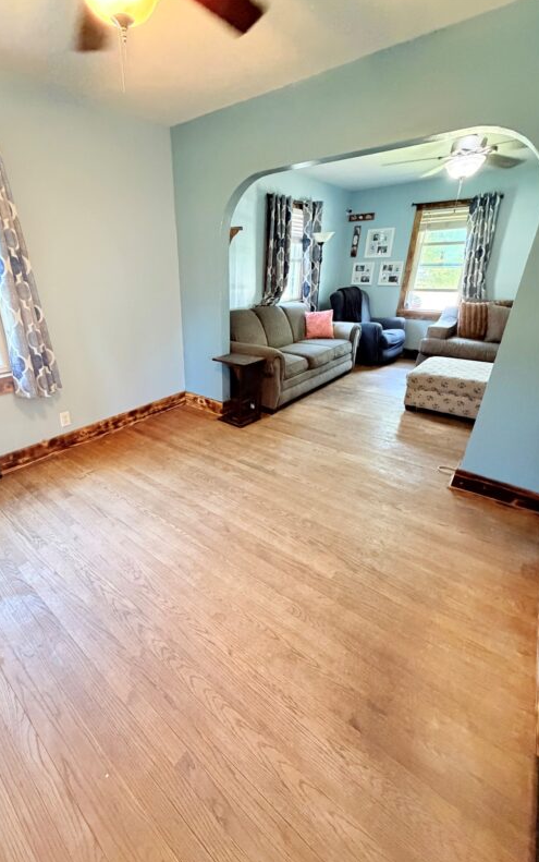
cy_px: 430
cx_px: 218
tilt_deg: -24.3
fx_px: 352
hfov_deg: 74.1
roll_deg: +1.4
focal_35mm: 15
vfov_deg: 101.4
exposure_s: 1/60
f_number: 2.2
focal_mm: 2.22
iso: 640
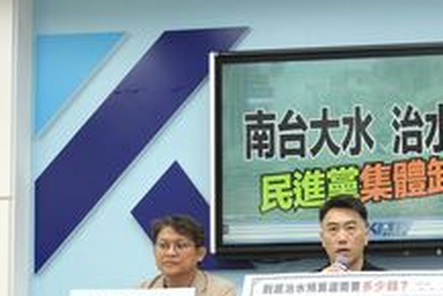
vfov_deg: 22.6
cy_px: 252
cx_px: 400
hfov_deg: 32.2
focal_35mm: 59
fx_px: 726
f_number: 2.8
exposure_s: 1/200
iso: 800
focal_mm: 21.3
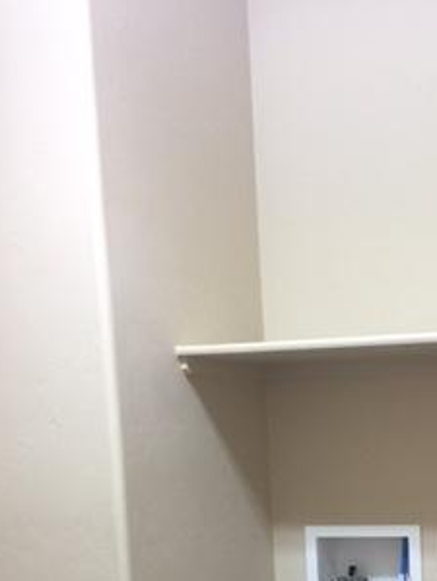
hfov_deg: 22.6
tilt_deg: -6.2
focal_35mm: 62
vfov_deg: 29.4
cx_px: 453
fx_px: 1041
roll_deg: +3.0
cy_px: 558
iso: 40
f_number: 2.2
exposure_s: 1/15
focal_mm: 4.15
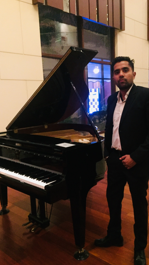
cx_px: 93
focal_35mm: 32
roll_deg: +2.0
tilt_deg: -8.2
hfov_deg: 36.5
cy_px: 133
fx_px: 225
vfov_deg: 61.0
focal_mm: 4.15
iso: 800
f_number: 2.2
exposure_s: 1/17
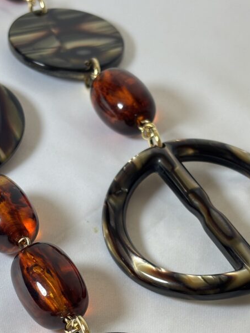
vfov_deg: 21.6
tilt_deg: -48.9
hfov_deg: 16.6
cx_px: 105
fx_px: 856
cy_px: 280
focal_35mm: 89
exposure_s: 1/100
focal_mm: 5.96
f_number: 1.6
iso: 25
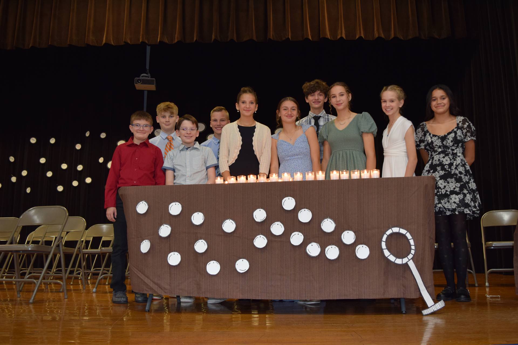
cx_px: 259
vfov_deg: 40.0
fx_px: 475
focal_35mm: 33
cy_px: 172
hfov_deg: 57.2
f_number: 5
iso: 800
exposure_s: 1/100
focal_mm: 22
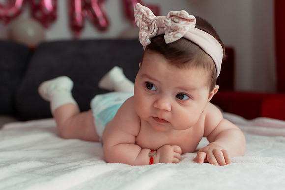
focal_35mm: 38
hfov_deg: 50.5
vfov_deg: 34.9
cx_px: 155
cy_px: 103
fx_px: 302
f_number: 3.2
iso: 800
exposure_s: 1/250
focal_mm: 35
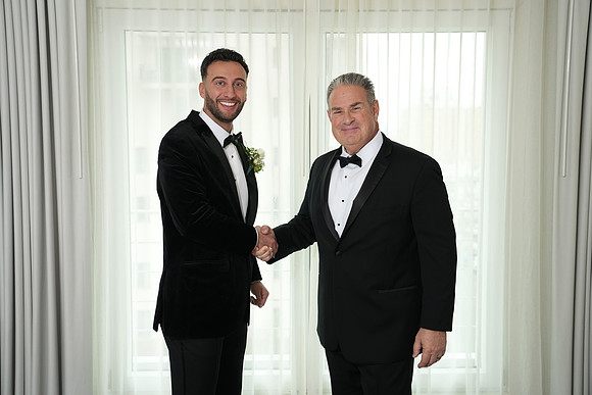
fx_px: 740
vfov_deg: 29.9
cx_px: 296
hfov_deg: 43.6
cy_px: 198
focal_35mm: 45
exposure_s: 1/200
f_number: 4
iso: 800
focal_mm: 45
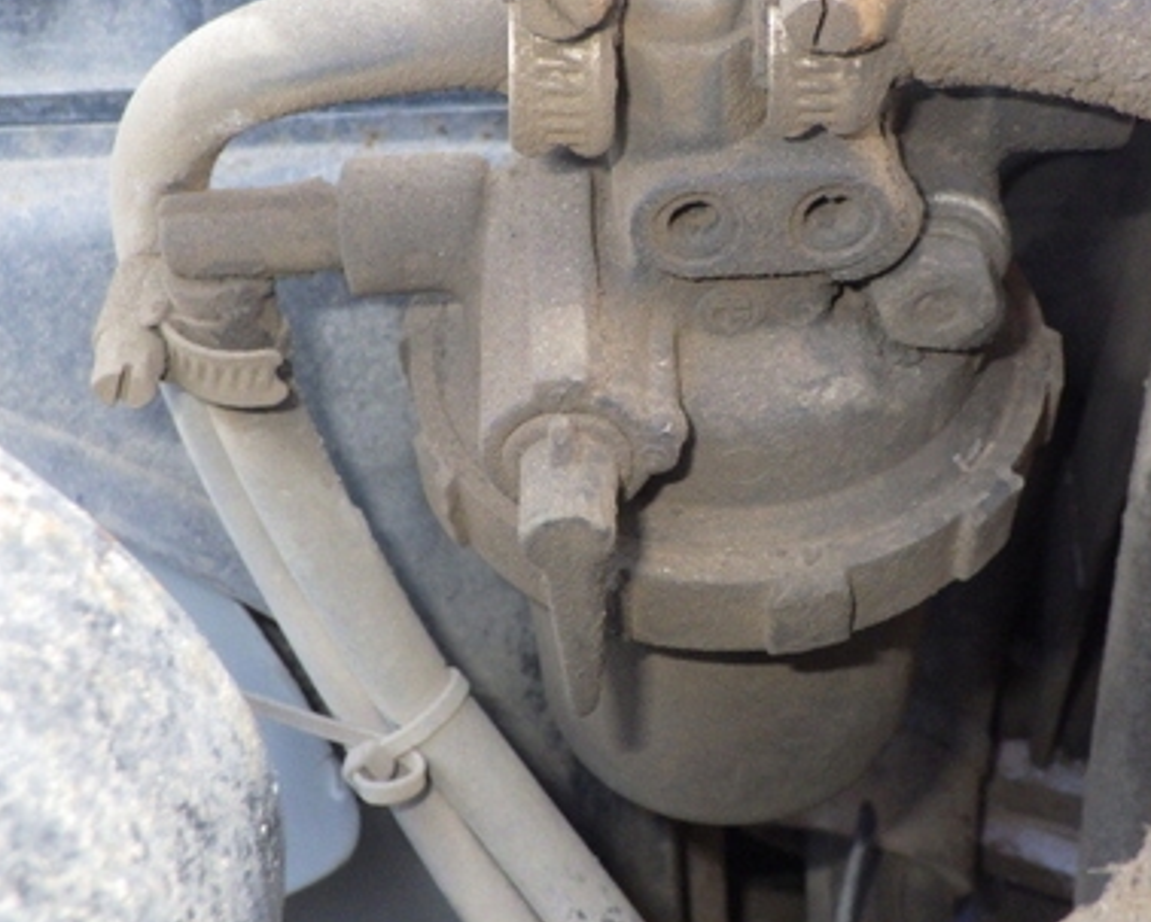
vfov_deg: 29.1
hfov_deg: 35.9
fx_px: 1773
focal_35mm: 52
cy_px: 402
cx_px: 673
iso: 1000
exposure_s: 1/50
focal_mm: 7.5
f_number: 5
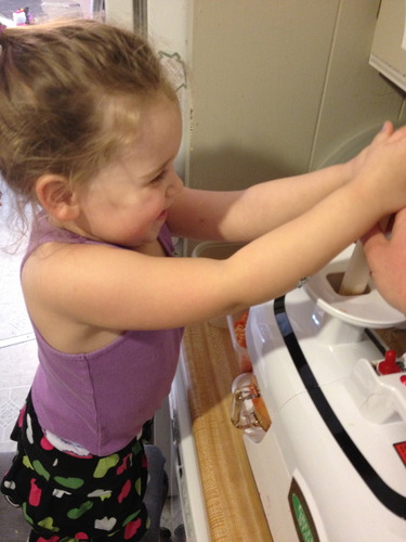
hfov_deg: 40.7
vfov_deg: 52.6
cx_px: 203
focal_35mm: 35
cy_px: 271
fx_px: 547
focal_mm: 4.28
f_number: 2.4
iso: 250
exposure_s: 1/20
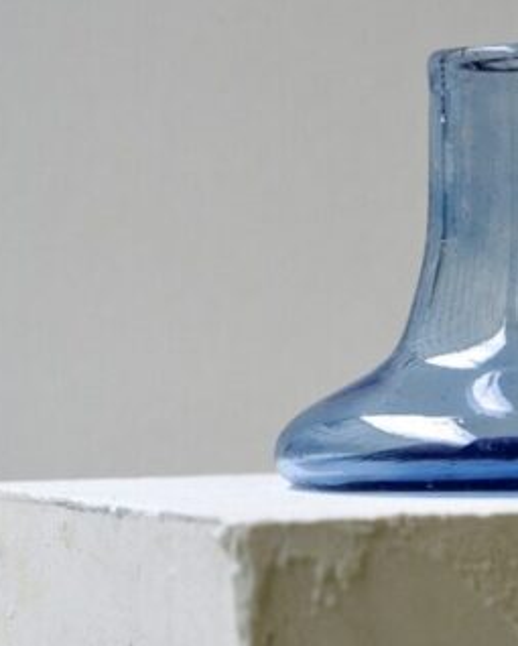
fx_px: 4880
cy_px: 223
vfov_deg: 7.6
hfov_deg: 6.1
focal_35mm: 255
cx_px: 498
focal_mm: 52
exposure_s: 1/125
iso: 400
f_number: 4
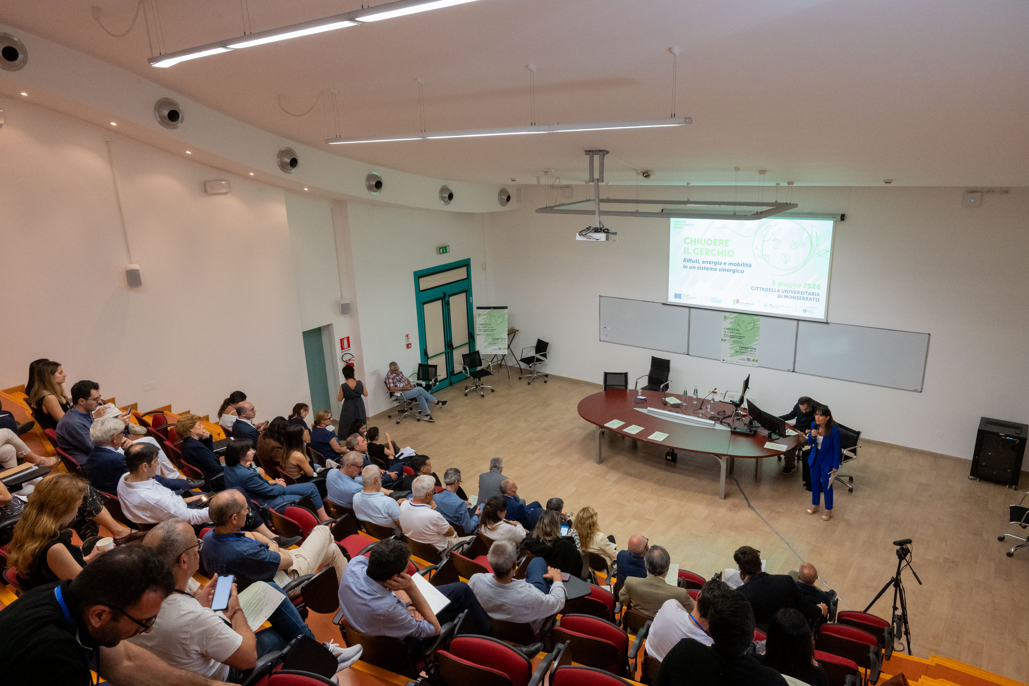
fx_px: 686
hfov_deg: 73.7
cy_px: 343
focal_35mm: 24
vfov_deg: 53.1
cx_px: 514
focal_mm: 24
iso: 10000
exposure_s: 1/60
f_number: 13
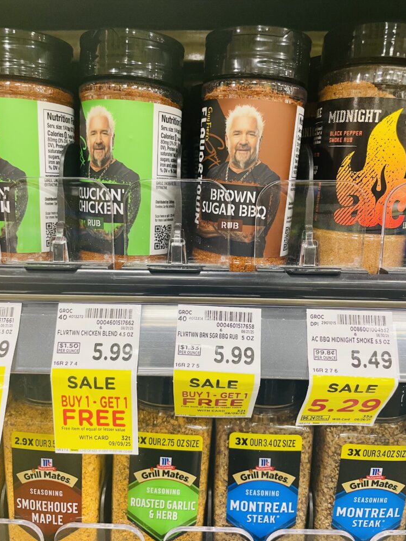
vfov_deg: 65.3
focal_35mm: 27
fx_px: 422
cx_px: 208
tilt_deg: -12.8
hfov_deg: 51.4
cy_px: 271
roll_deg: -0.2
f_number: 1.6
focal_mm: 4.2
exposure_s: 1/60
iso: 125
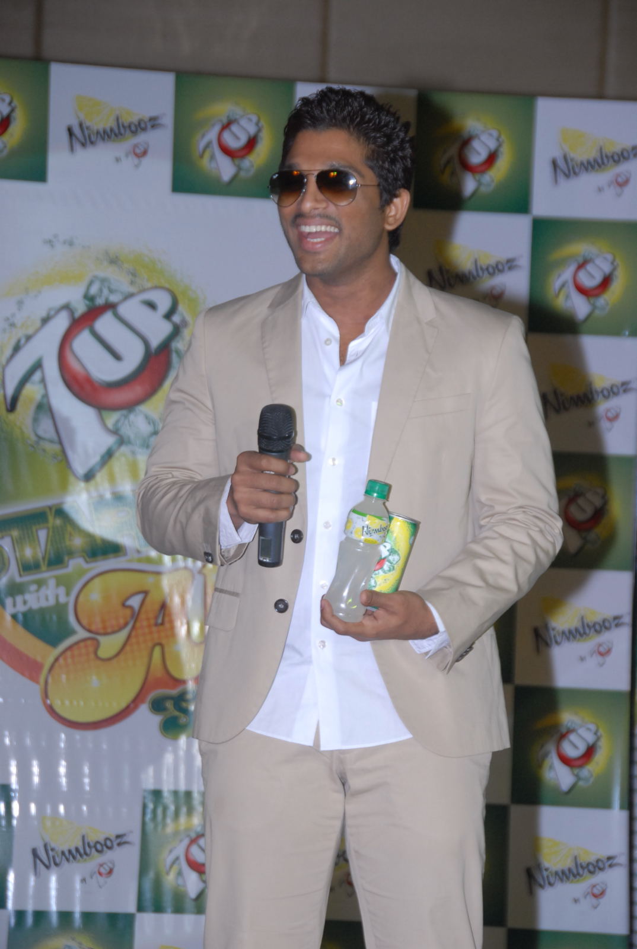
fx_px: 3764
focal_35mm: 142
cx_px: 318
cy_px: 474
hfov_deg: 9.7
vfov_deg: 14.4
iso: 400
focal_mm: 95
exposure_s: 1/125
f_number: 6.3
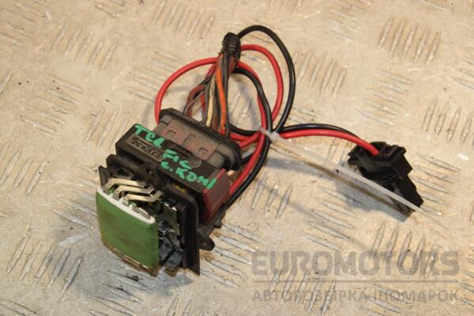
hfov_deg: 26.0
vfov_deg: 17.5
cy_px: 158
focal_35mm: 78
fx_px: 1027
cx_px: 237
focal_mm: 52
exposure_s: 1/200
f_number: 8
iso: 800
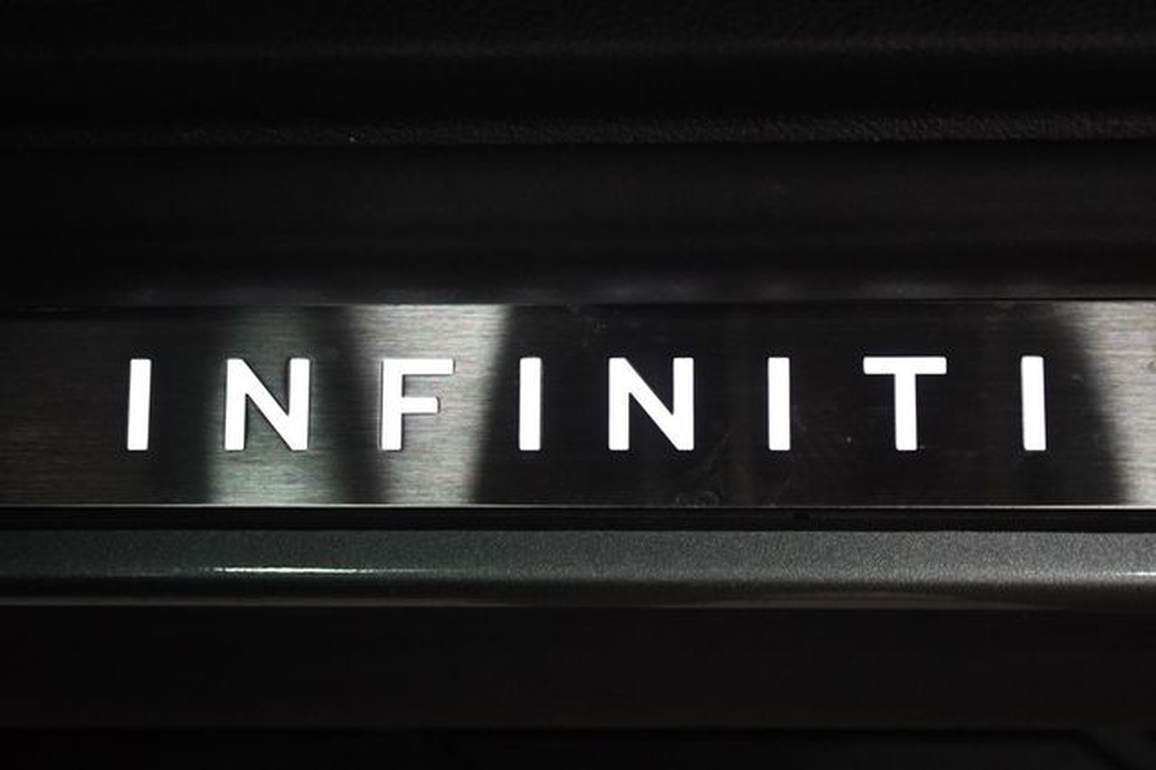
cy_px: 385
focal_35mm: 63
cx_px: 578
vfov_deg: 21.5
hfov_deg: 31.9
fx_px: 2022
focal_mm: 42
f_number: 5.3
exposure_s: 1/125
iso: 3200
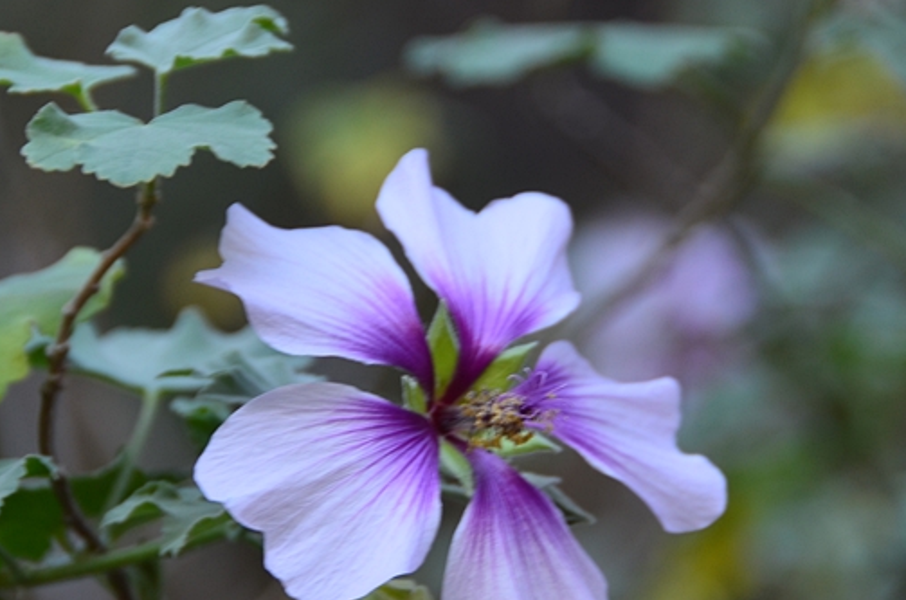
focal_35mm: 265
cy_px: 368
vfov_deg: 5.2
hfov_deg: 7.8
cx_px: 283
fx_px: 6654
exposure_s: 1/40
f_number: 5.3
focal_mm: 120
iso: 200
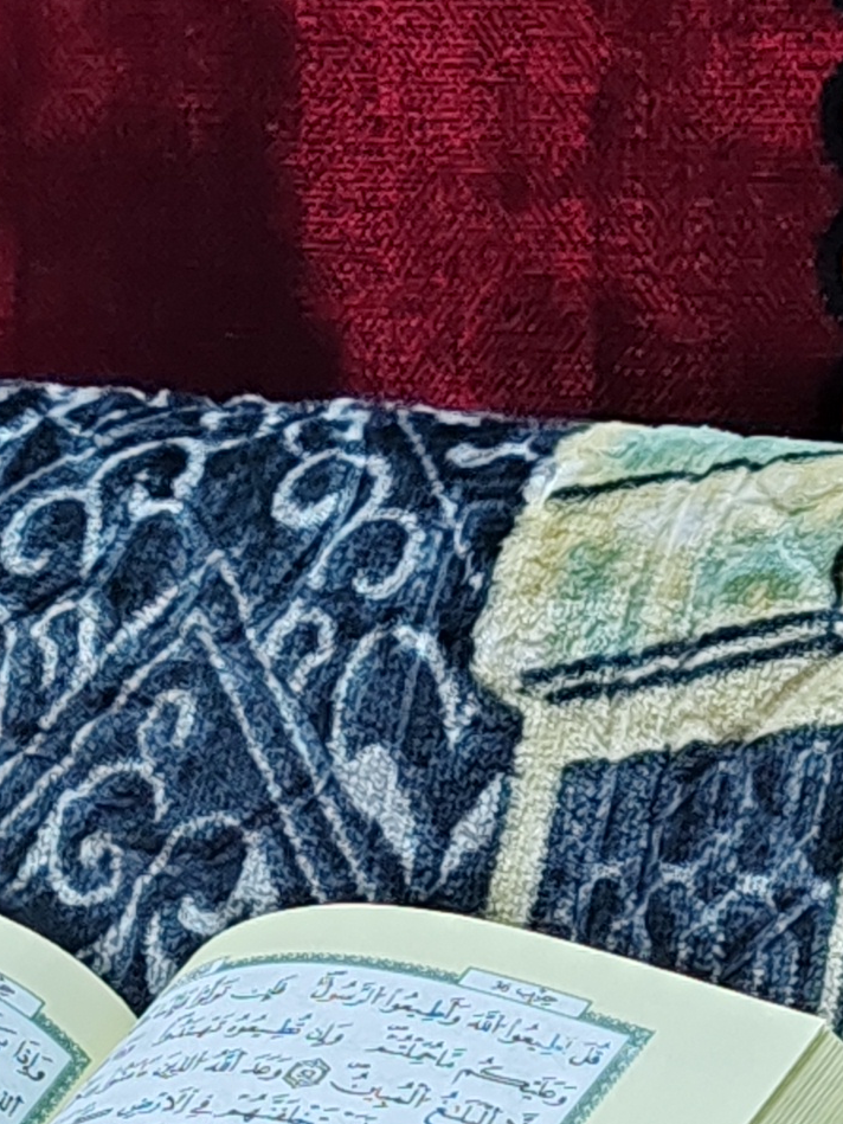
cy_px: 1483
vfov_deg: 11.5
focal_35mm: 167
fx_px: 5421
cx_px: 520
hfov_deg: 8.9
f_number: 1.9
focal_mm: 6.12
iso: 160
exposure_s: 1/100
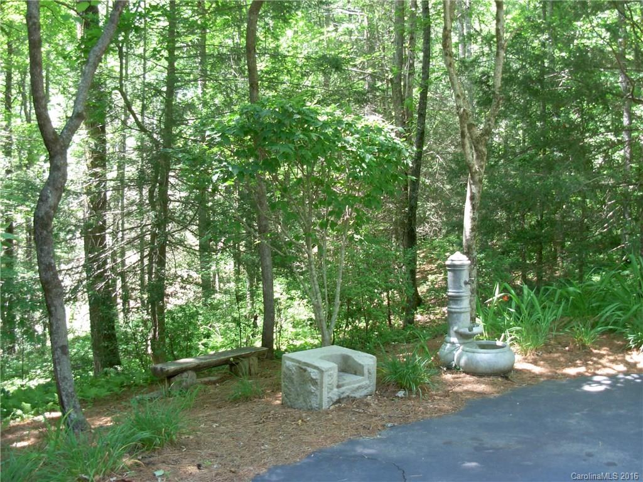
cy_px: 241
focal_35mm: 38
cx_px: 322
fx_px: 706
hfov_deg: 49.0
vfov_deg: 37.7
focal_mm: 6.3
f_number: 2.9
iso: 79
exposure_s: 1/17.4
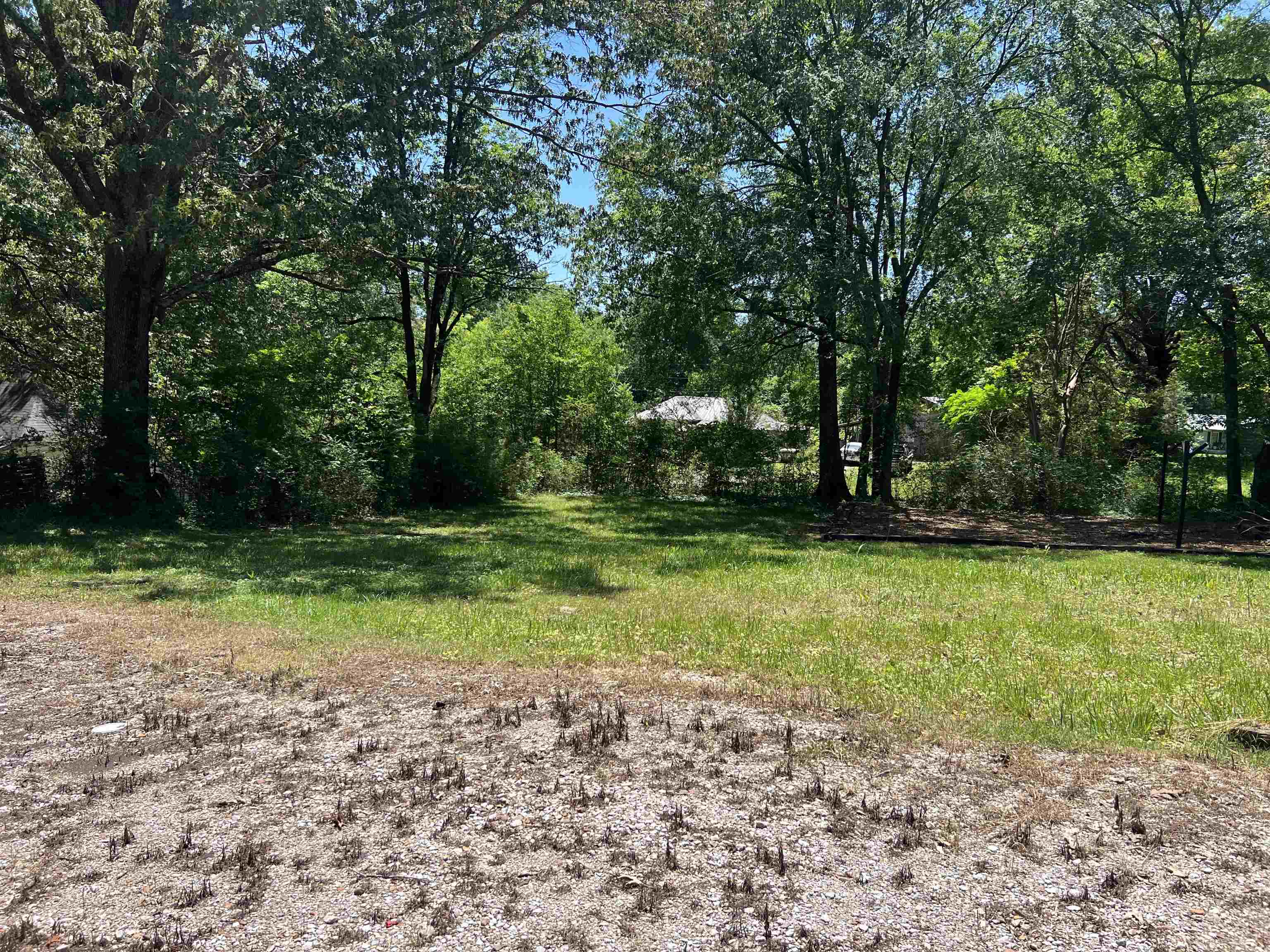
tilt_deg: -6.5
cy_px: 476
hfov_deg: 67.3
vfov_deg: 53.1
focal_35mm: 26
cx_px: 635
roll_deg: -1.6
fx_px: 954
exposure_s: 1/1972
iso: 50
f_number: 1.5
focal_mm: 5.7
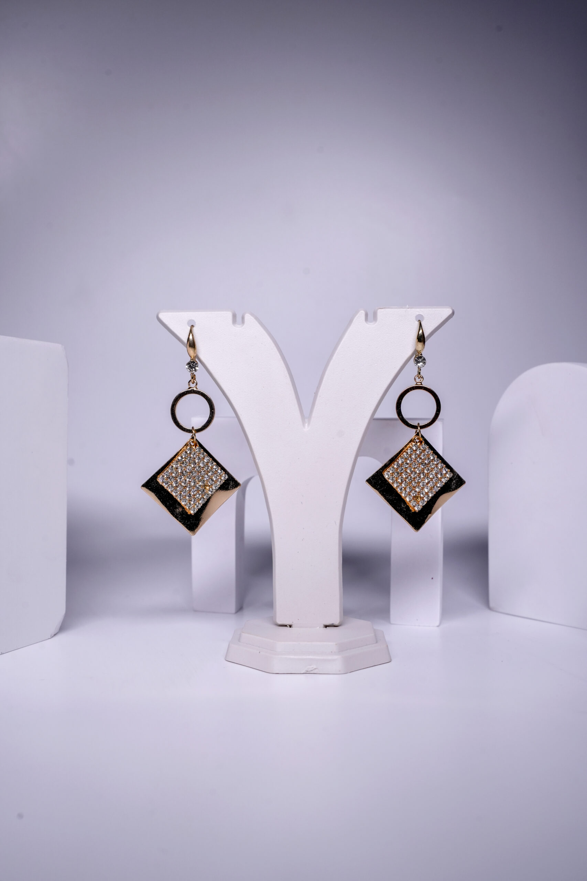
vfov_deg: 54.4
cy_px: 440
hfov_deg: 37.9
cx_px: 294
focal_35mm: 35
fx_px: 856
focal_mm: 35
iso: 800
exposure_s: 1/160
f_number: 9
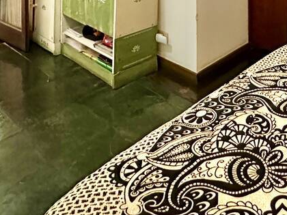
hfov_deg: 38.6
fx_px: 398
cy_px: -134
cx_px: 218
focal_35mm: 48
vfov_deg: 22.6
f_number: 2.2
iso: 640
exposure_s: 1/60
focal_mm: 2.22
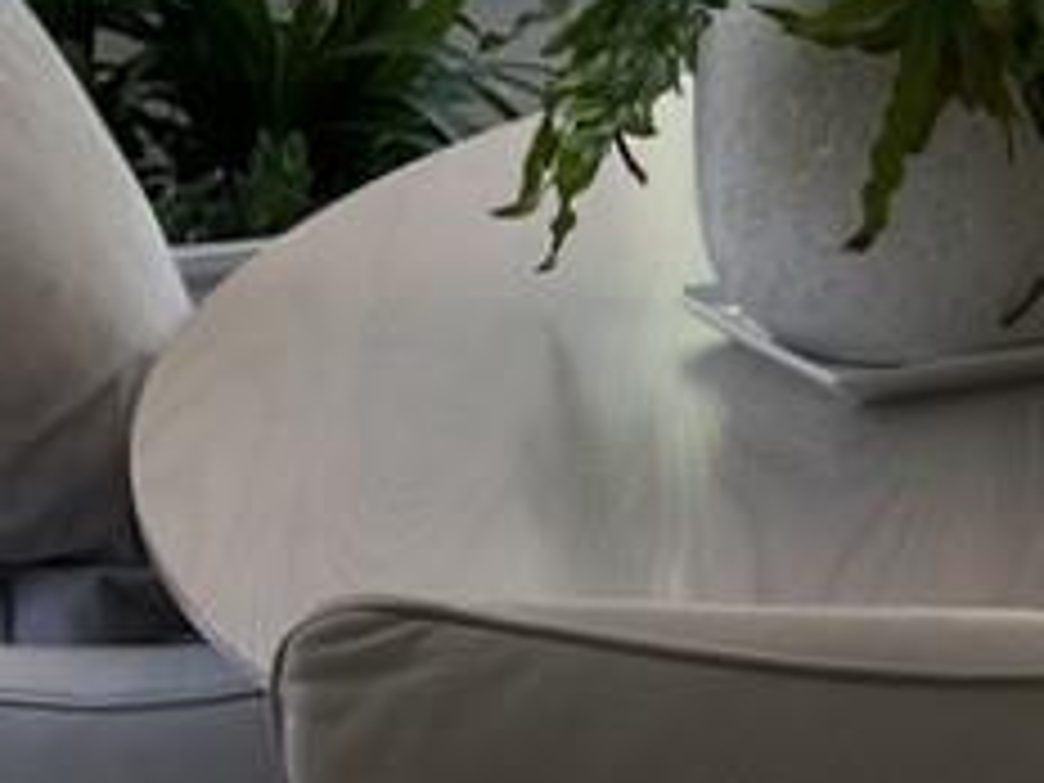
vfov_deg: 7.8
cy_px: -1035
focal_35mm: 179
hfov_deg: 10.8
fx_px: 5399
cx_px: 1296
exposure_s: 1/120
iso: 32
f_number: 1.8
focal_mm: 4.25
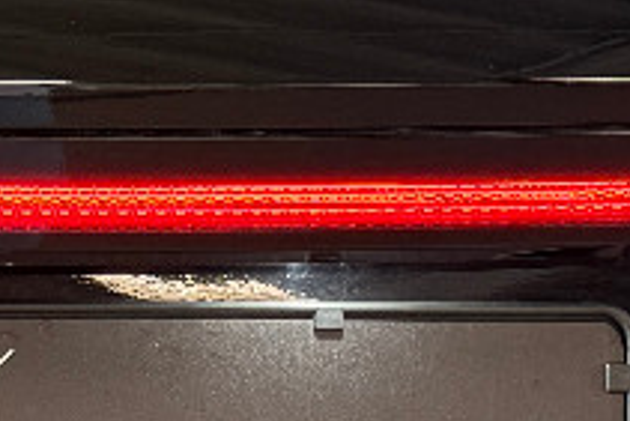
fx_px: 2977
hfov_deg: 11.9
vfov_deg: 8.1
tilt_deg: -17.2
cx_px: -57
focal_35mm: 170
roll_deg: -0.5
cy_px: 319
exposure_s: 1/50
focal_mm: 6.76
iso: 250
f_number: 1.78
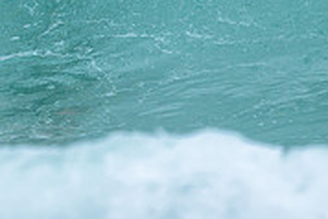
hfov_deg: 0.6
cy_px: -149
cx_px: -77
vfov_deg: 0.4
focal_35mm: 3586
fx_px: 32698
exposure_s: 1/2500
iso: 400
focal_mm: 800
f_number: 6.3
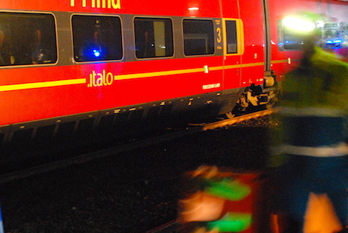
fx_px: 745
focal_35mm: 77
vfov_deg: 17.8
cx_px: 153
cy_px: 124
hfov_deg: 26.3
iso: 1600
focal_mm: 26
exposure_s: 1/6
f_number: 4
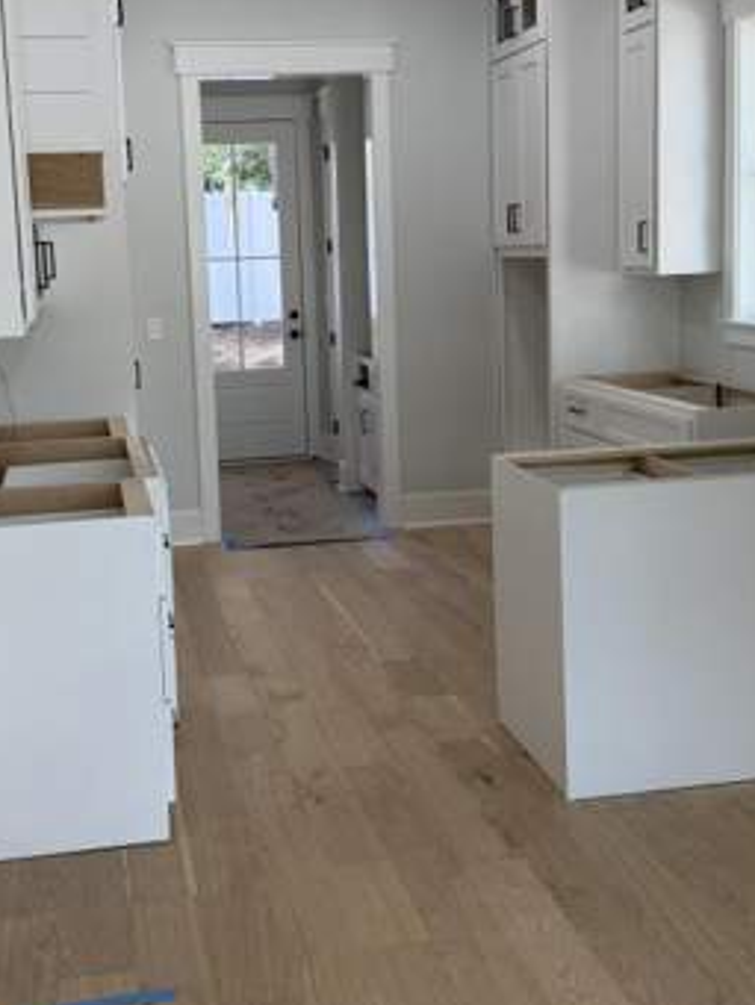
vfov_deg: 41.8
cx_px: 316
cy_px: 389
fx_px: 1308
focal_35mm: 45
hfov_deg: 32.1
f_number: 1.78
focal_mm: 6.76
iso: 80
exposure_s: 1/212
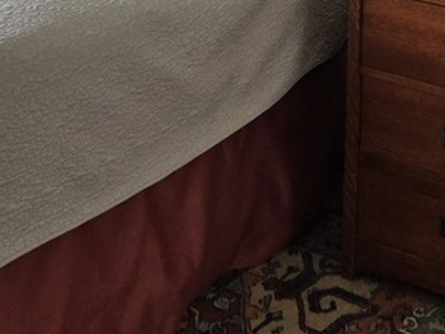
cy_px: -238
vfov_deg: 12.2
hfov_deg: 17.3
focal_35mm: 113
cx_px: 114
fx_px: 1453
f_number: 1.8
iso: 64
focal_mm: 5.4
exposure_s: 1/180
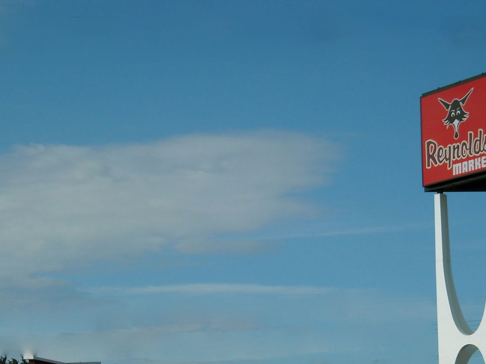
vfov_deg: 12.6
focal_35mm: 117
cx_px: 219
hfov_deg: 16.8
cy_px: 296
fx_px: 1643
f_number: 7.3
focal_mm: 11.02
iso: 64
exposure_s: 1/250
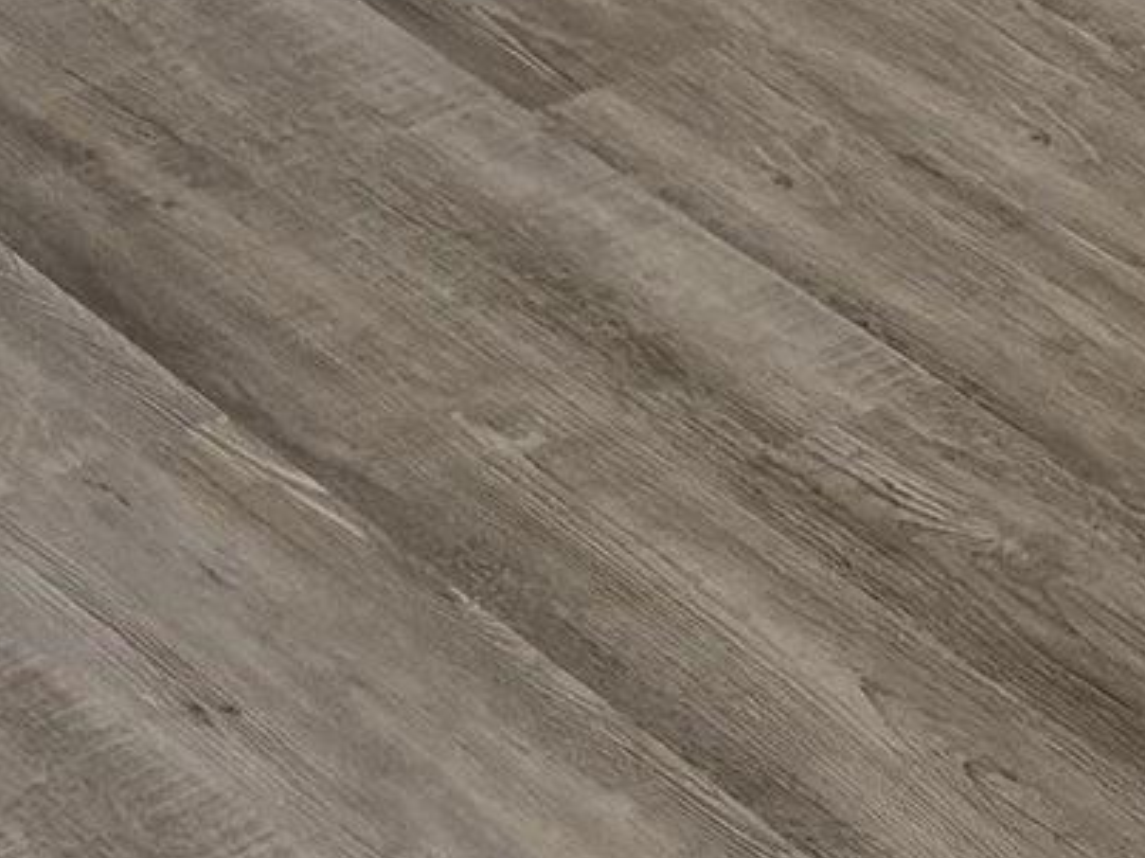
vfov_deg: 6.8
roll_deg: -0.2
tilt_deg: -9.0
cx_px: -730
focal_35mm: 183
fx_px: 6051
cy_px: -2225
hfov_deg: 10.3
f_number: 1.78
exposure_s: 1/233
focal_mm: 6.76
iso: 160
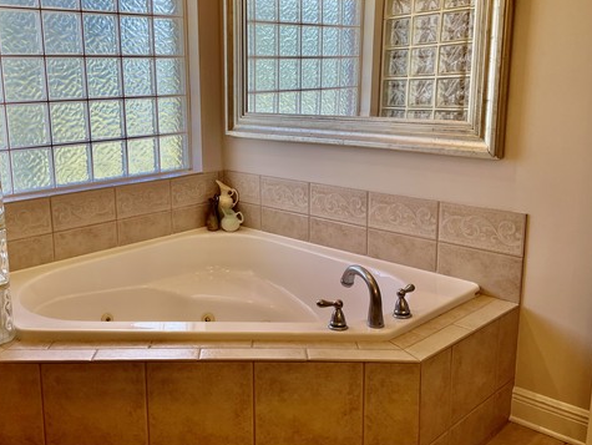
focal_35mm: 35
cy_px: 194
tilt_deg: -9.9
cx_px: 221
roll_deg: +1.5
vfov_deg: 40.7
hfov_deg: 52.0
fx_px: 599
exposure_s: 1/200
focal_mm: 5.1
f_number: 1.6
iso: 40
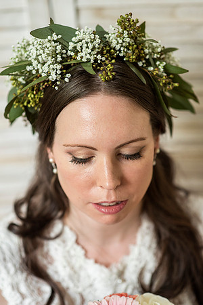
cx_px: 102
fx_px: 719
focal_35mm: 85
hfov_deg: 16.1
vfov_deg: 23.9
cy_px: 152
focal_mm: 85
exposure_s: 1/500
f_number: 2.5
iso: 1600
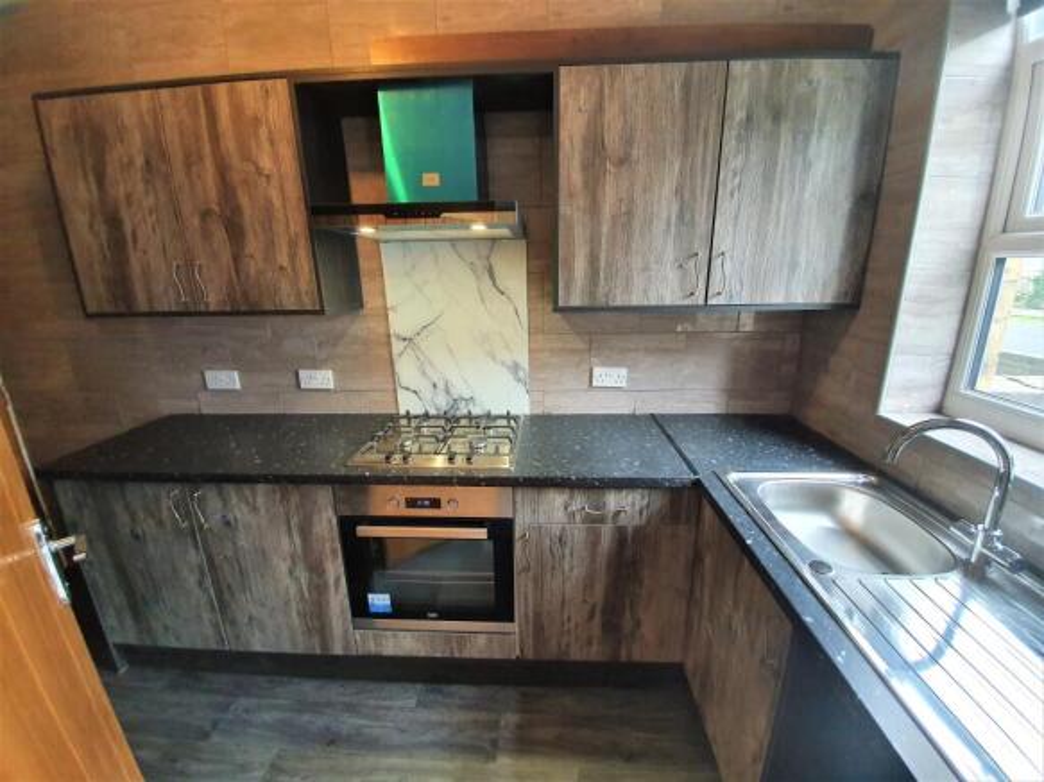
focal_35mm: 13
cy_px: 391
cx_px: 522
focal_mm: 1.8
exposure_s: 1/50
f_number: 2.2
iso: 250
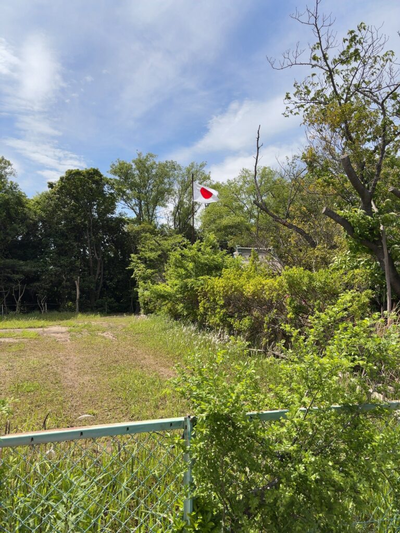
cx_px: 200
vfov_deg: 67.3
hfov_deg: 53.1
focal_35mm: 26
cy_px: 266
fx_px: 401
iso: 50
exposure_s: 1/4082
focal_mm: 5.96
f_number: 1.6
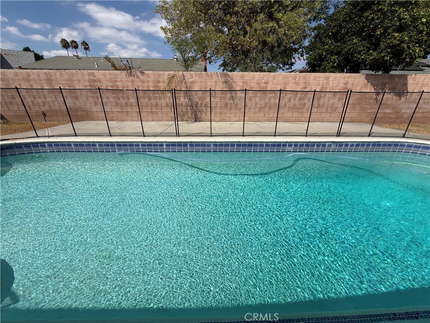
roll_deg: +0.3
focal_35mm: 14
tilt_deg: -21.9
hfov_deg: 102.1
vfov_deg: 85.7
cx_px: 215
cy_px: 162
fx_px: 174
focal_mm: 2.22
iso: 20
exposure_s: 1/1399
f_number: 2.2
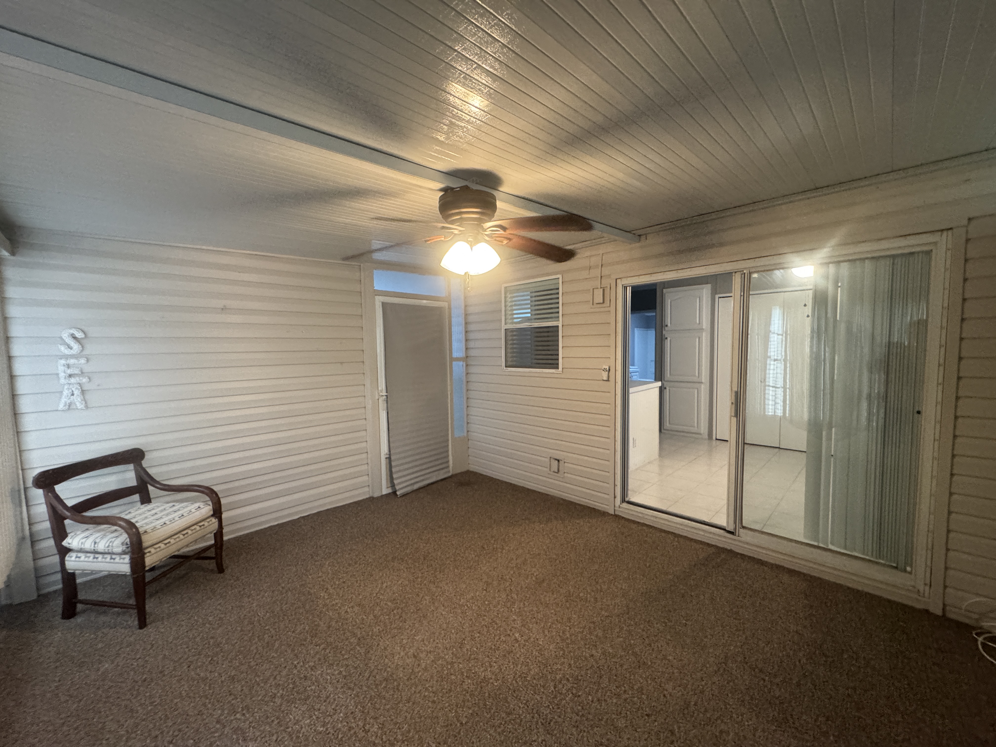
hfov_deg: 102.1
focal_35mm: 14
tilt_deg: -4.6
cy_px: 374
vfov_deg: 85.7
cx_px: 498
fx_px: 403
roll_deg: +0.0
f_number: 2.2
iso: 640
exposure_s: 1/60
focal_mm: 2.22
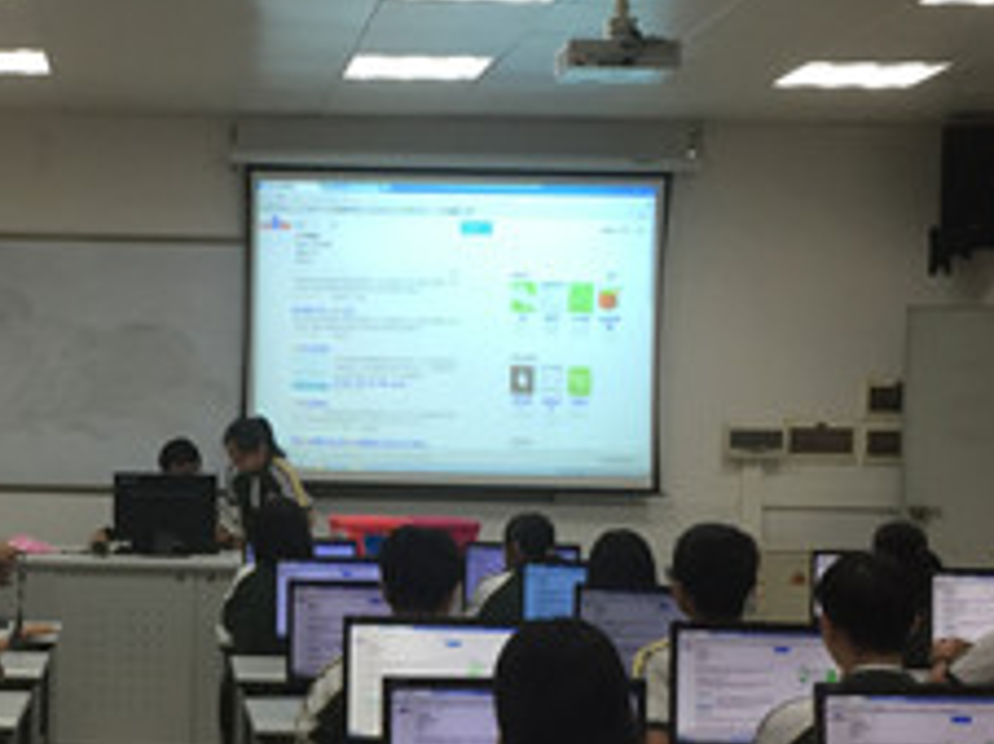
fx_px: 2209
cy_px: 581
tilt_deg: -2.1
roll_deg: -2.7
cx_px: 114
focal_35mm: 77
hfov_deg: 24.7
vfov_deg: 18.9
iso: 40
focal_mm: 4.15
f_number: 2.2
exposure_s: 1/33
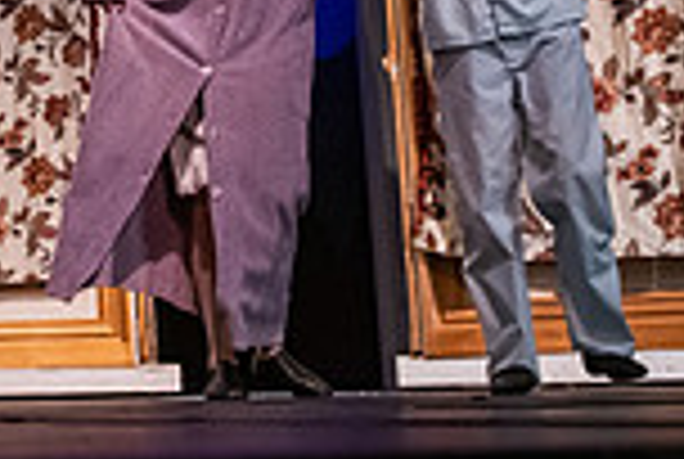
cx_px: -189
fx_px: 2246
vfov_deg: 11.5
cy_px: -65
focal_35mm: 118
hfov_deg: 16.4
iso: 4000
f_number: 3.2
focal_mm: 31
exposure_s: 1/160
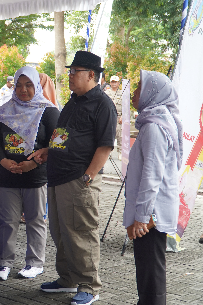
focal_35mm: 73
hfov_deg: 17.9
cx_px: -28
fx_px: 617
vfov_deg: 27.7
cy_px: 153
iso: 200
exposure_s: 1/160
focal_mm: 32
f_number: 4
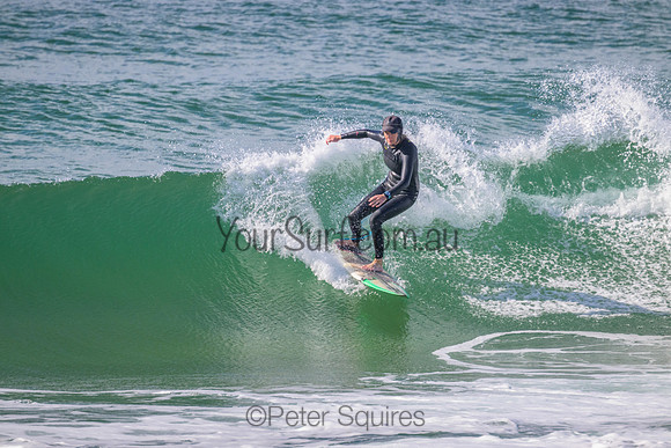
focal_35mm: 650
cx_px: 336
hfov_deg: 3.2
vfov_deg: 2.1
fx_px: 12118
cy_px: 224
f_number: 11
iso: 1600
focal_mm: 650
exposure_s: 1/2000
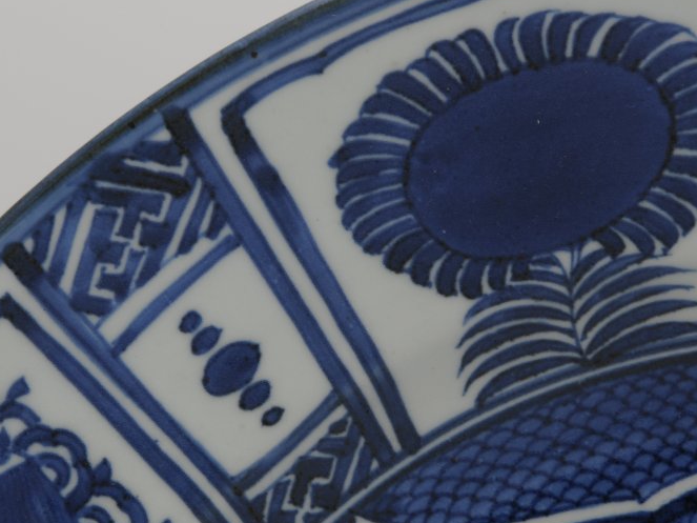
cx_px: 303
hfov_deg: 7.2
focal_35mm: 274
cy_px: 258
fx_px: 5513
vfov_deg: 5.4
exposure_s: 1/20
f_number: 13
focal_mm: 105
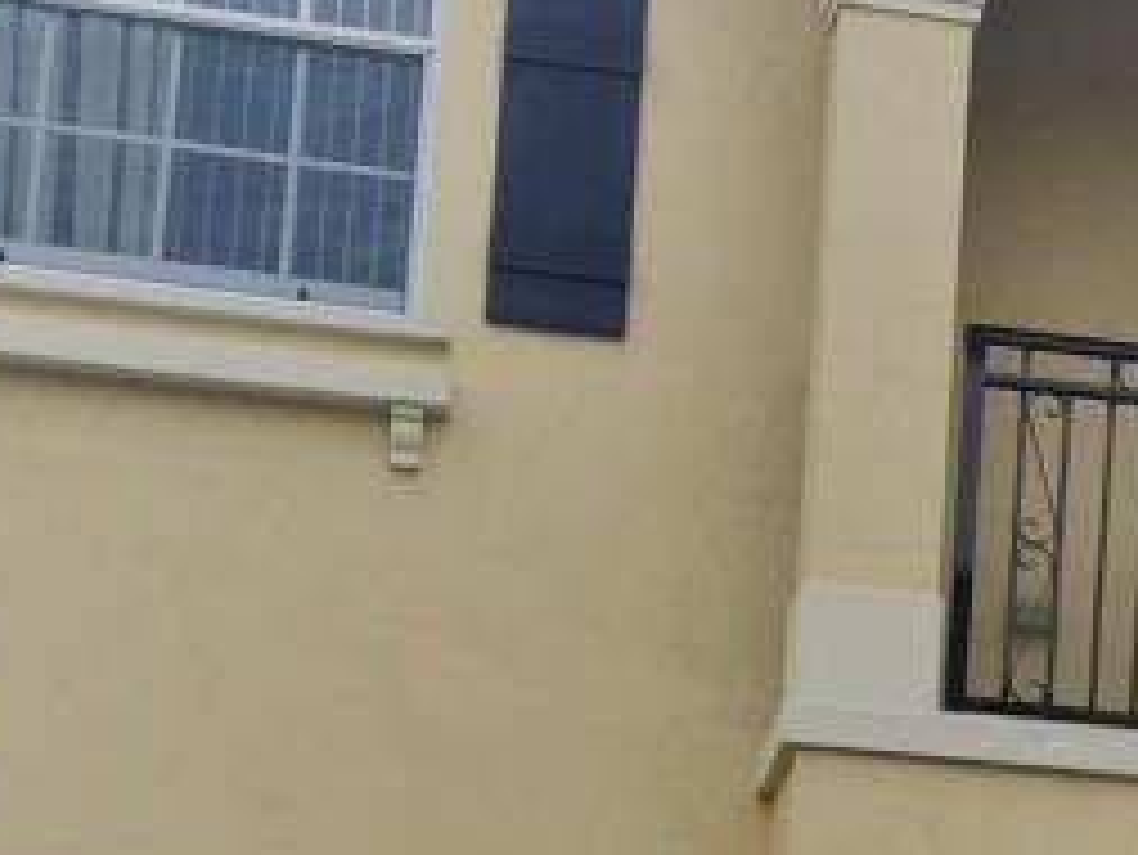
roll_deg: -2.9
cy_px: 788
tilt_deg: +11.0
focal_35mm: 110
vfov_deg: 13.3
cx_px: 1089
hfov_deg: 17.5
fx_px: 3618
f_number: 2.2
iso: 25
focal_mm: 4.15
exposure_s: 1/754
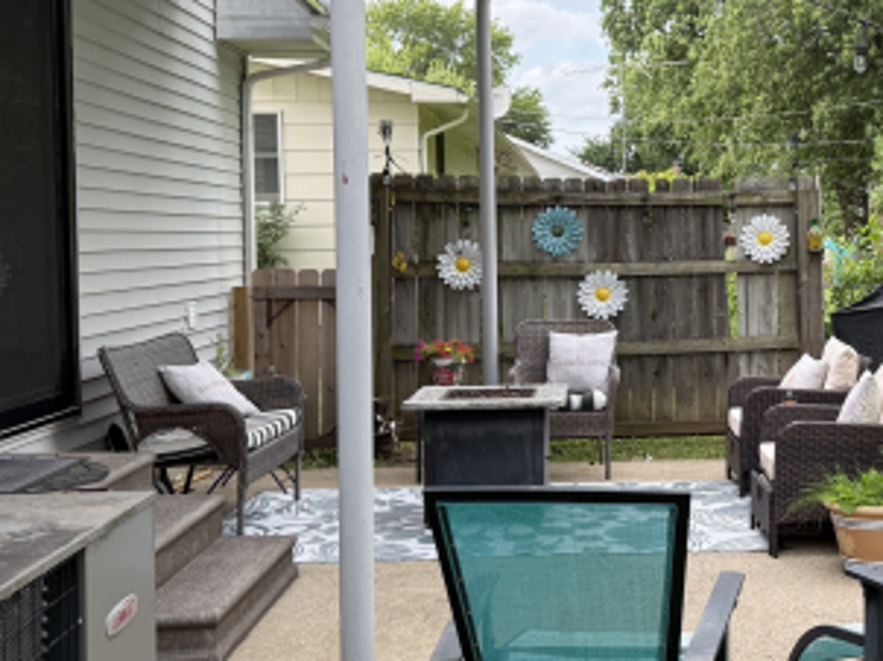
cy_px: 252
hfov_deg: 34.3
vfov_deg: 27.4
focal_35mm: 53
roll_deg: +0.8
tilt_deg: -0.6
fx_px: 1351
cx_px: 782
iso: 100
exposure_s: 1/728
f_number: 1.78
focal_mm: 6.76
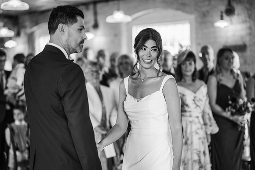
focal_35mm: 85
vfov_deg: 16.1
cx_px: 128
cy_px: 85
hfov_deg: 23.9
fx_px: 602
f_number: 2
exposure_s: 1/200
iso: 900
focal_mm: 85
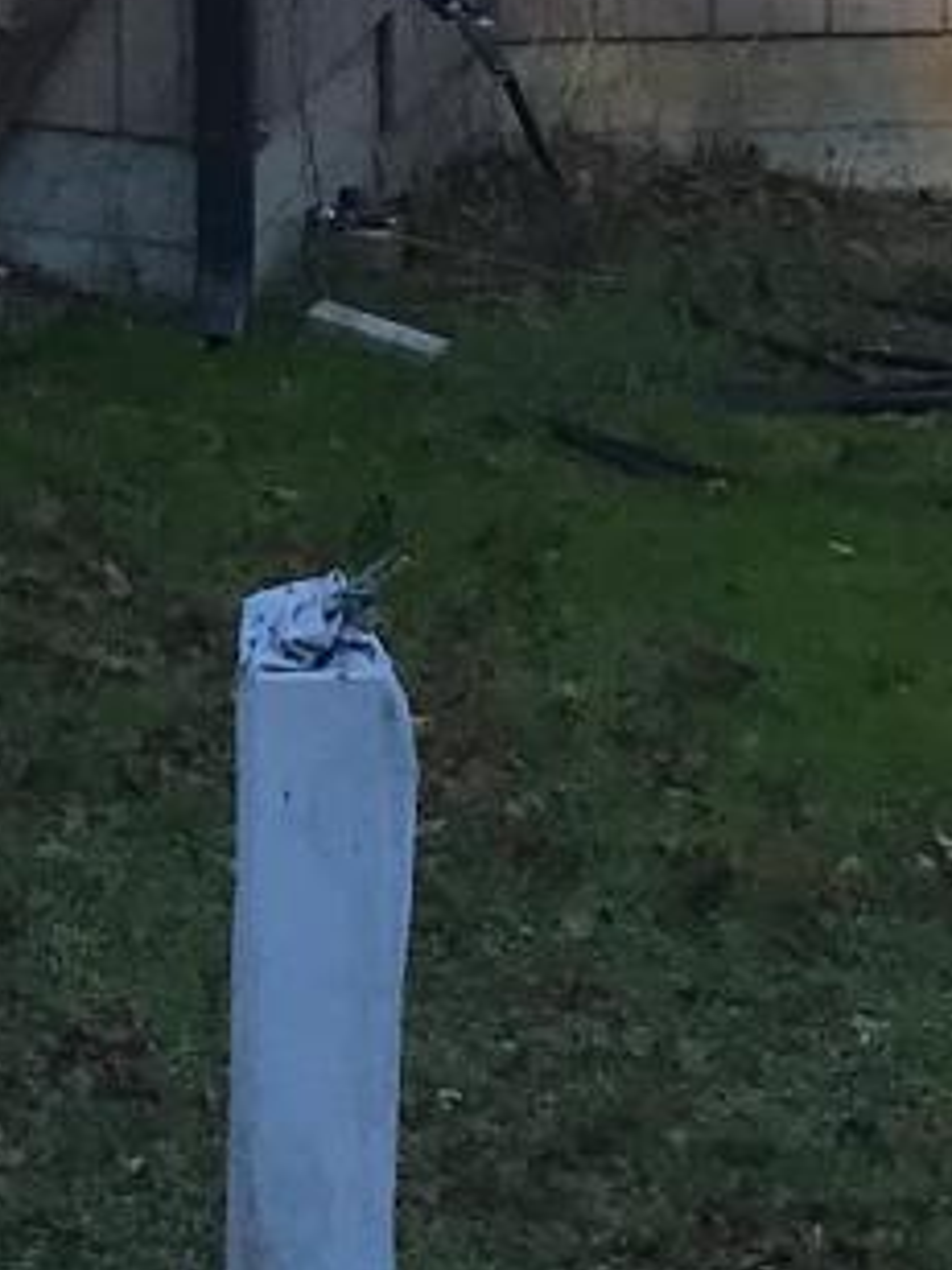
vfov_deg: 9.8
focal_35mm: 182
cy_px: -1550
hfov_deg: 7.4
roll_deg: +1.8
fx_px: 6674
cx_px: -1690
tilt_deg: +0.2
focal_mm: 3.99
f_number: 1.8
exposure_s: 1/958
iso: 20
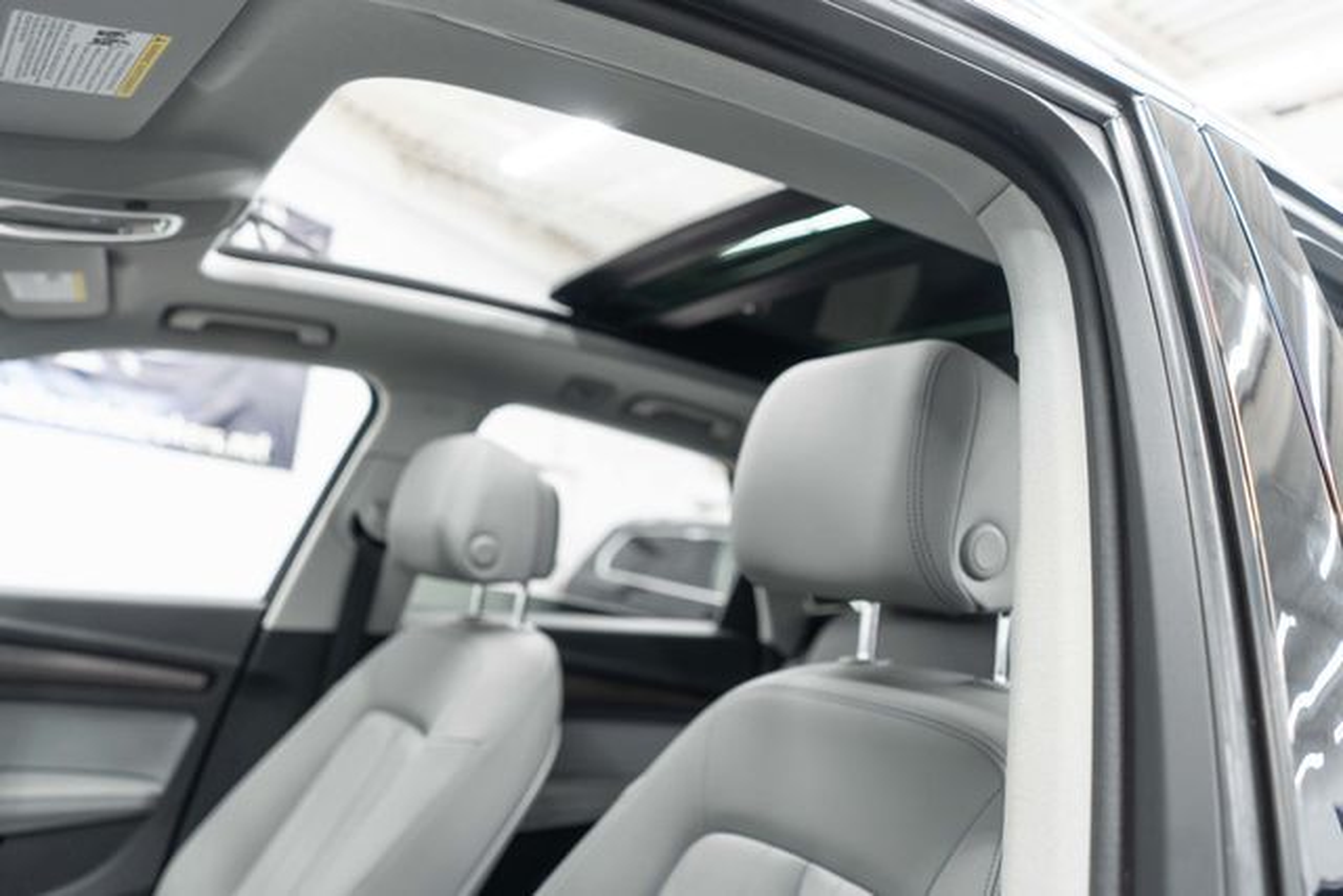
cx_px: 672
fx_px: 1045
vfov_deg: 46.4
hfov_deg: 65.5
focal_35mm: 28
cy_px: 448
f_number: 3.2
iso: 320
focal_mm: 28
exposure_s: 1/40
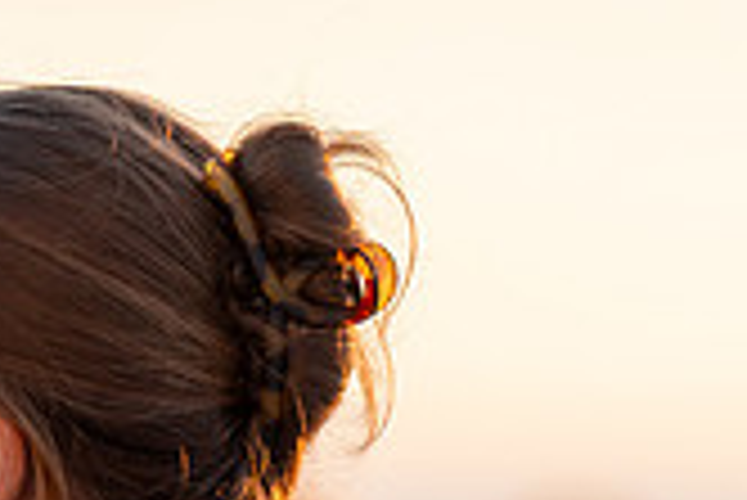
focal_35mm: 700
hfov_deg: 2.9
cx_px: -459
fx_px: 14537
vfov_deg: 2.0
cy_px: 714
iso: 200
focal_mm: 200
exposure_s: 1/200
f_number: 3.5
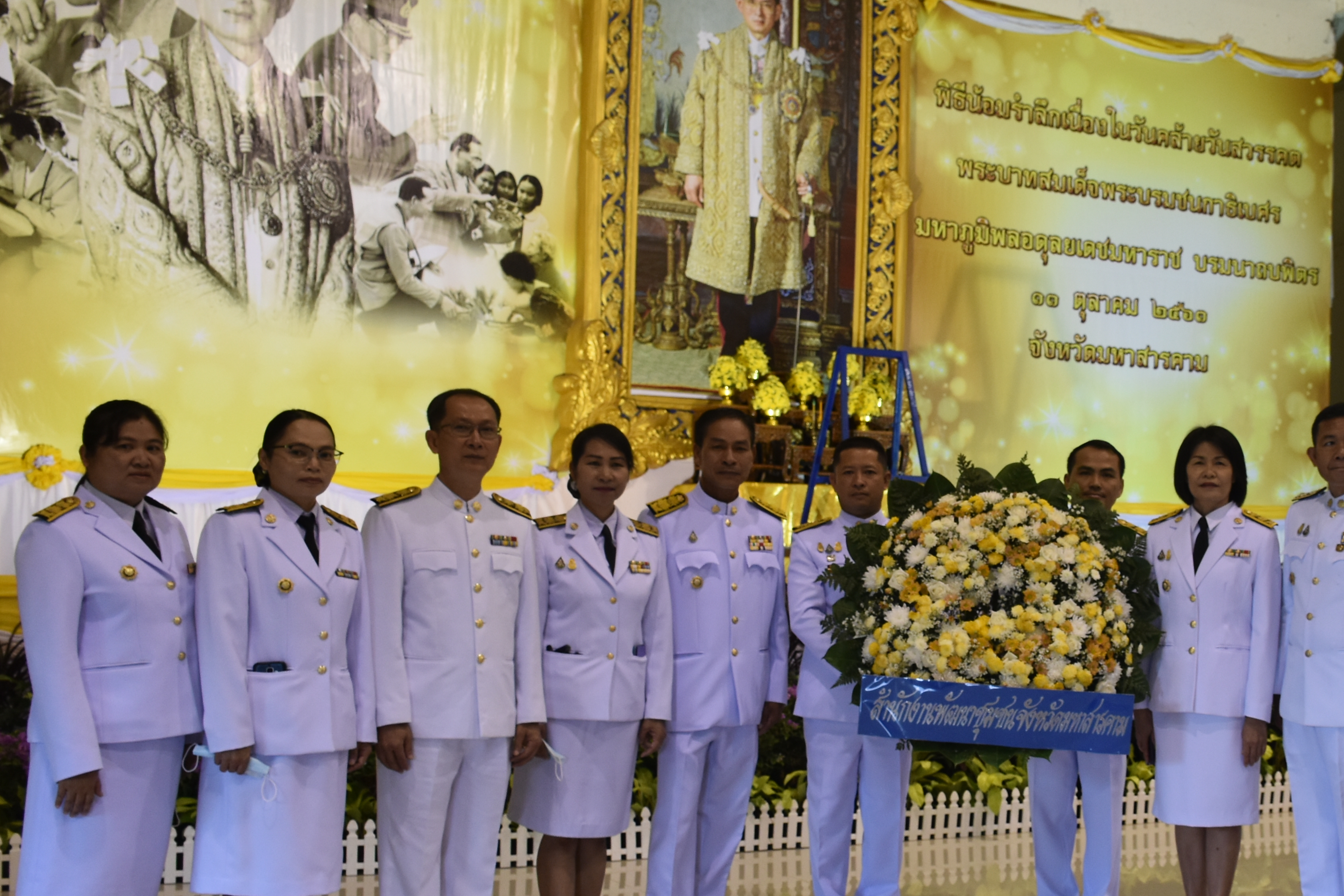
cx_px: 1139
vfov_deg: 28.0
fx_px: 1792
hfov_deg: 39.0
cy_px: 519
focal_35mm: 48
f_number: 4
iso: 500
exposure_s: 1/60
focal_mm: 18
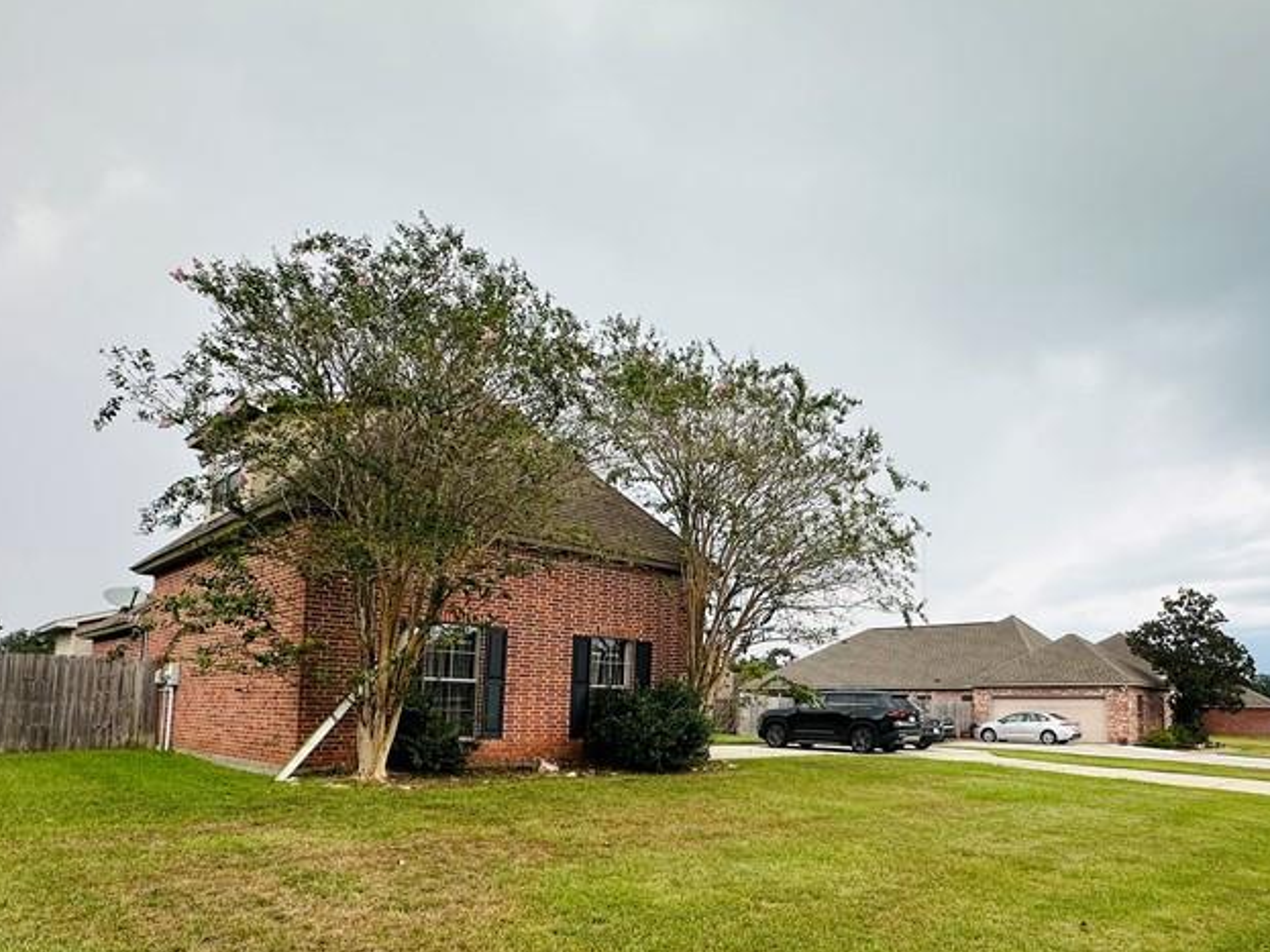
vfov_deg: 57.4
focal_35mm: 23
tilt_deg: +5.3
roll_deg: -0.7
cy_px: 644
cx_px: 769
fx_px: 844
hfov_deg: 73.1
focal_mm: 2.22
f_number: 2.2
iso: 40
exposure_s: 1/369
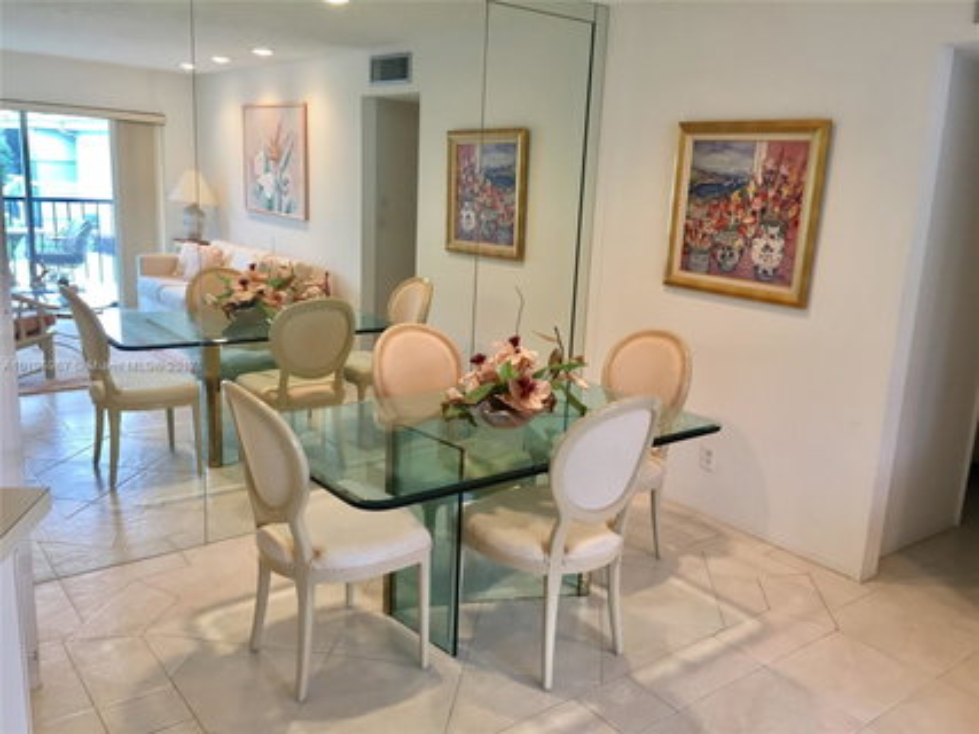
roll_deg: -4.1
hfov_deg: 61.7
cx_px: 490
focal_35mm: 29
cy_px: 367
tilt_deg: -11.6
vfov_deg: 48.2
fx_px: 820
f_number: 2.2
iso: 32
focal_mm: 4.15
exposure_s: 1/40
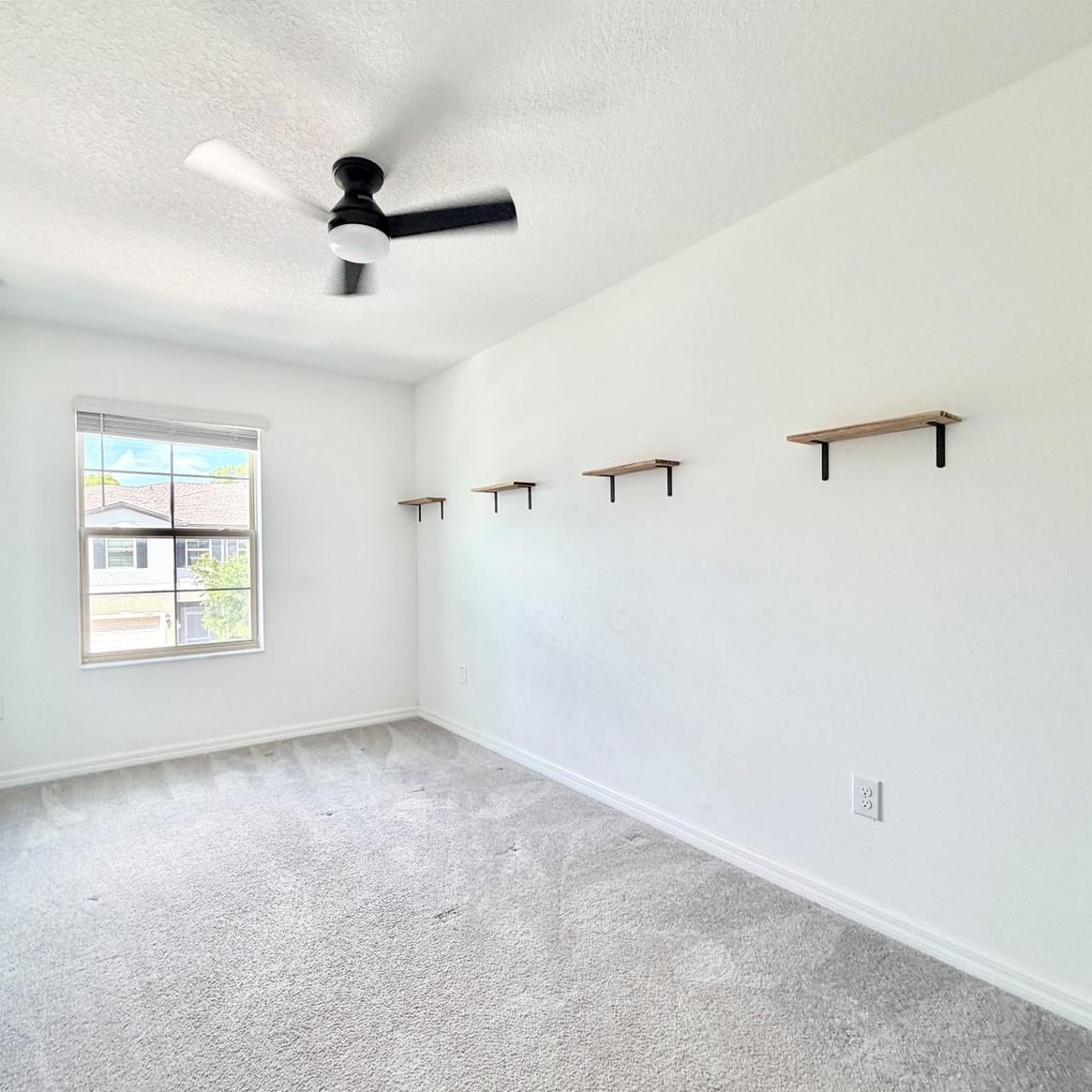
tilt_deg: -0.3
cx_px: 496
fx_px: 607
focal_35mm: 17
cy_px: 561
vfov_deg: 83.9
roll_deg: +0.2
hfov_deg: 83.8
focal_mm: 2.22
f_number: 2.2
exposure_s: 1/120
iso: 125
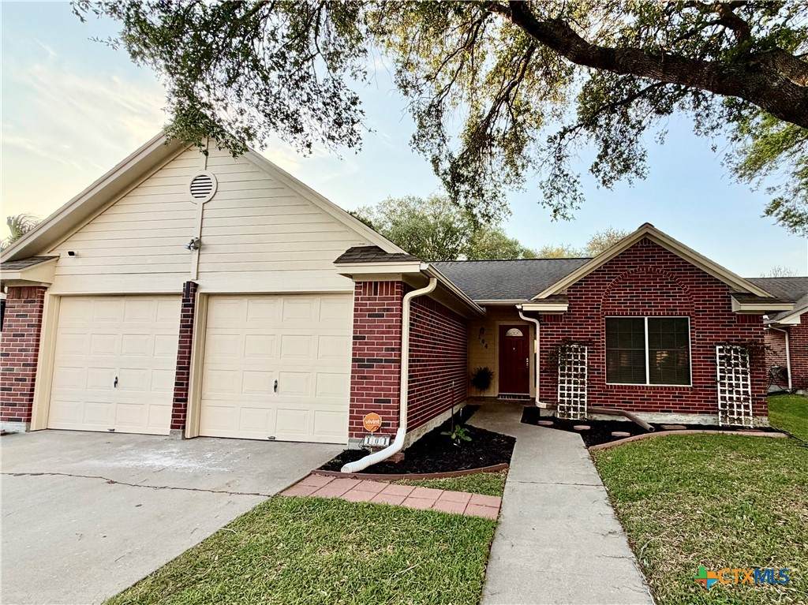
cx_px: 404
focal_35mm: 14
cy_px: 302
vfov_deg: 85.6
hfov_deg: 102.1
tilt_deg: +4.1
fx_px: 327
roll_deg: -0.8
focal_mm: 2.22
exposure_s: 1/226
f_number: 2.2
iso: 50
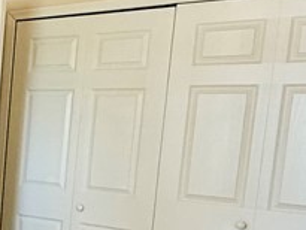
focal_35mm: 70
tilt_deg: -7.0
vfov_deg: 20.7
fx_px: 619
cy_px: 194
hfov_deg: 21.9
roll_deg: -2.0
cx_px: -179
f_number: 2.2
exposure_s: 1/121
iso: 200
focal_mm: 2.22
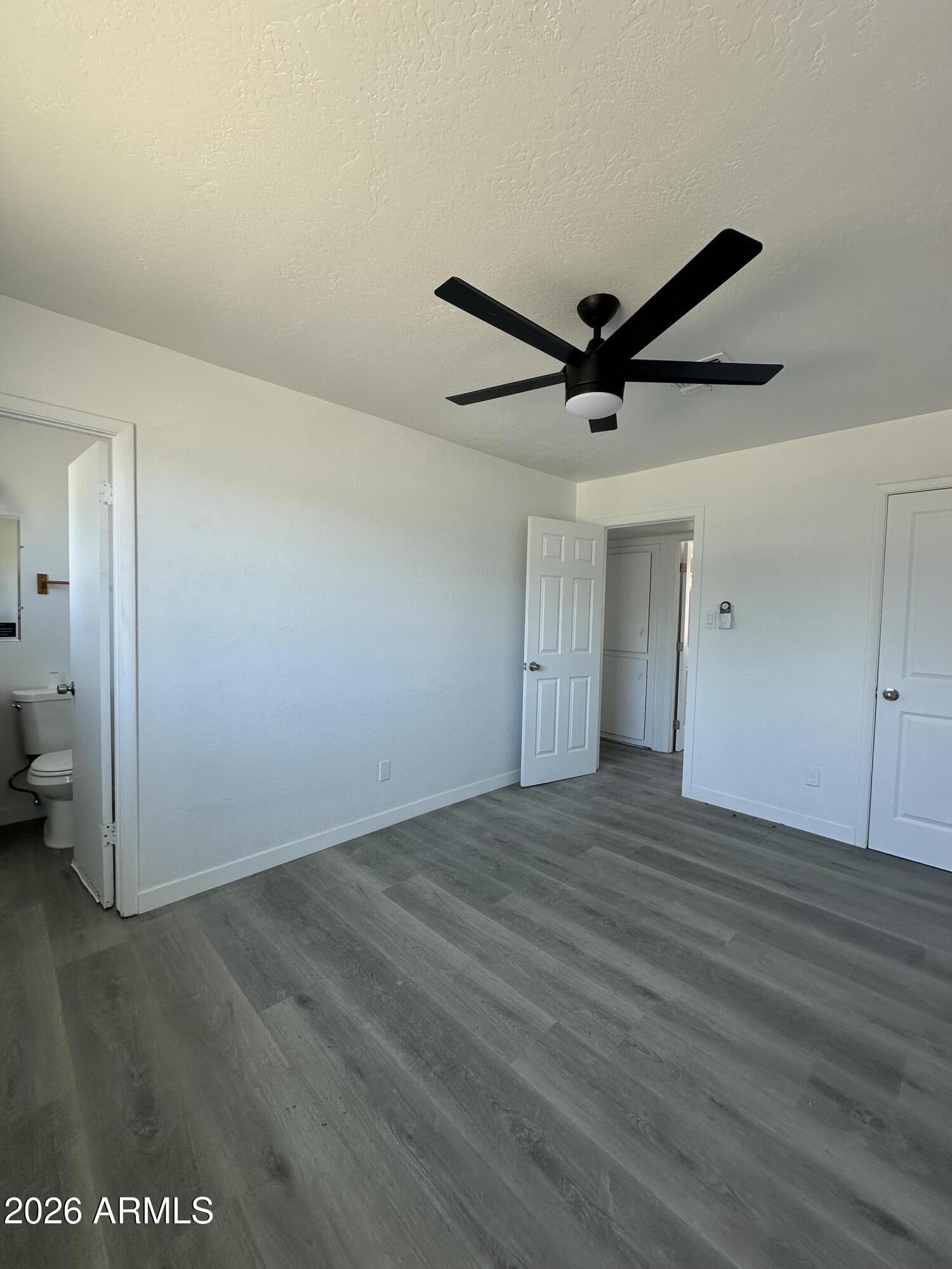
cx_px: 476
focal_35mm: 14
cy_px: 634
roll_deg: -1.0
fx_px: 513
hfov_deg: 85.7
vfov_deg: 102.1
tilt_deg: -0.5
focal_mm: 2.22
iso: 40
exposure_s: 1/106
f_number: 2.2
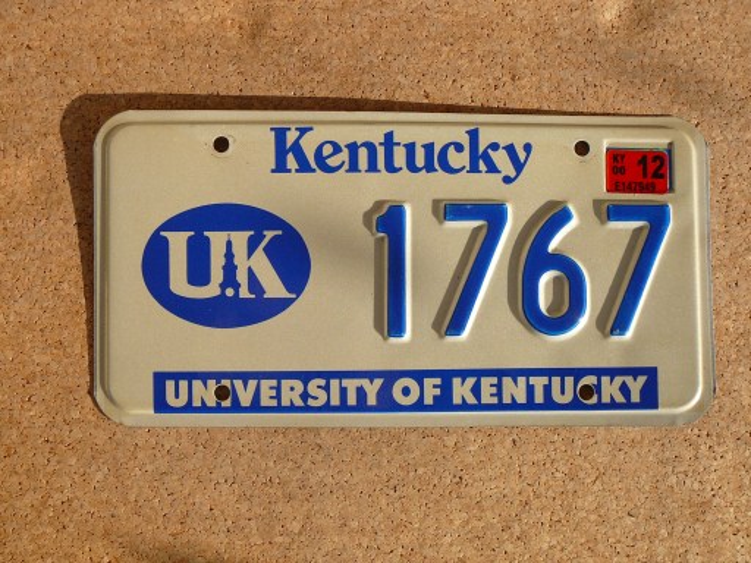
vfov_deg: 35.1
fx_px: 890
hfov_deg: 45.8
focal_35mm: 41
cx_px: 376
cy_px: 282
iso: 80
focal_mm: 6.1
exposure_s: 1/500
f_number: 3.1
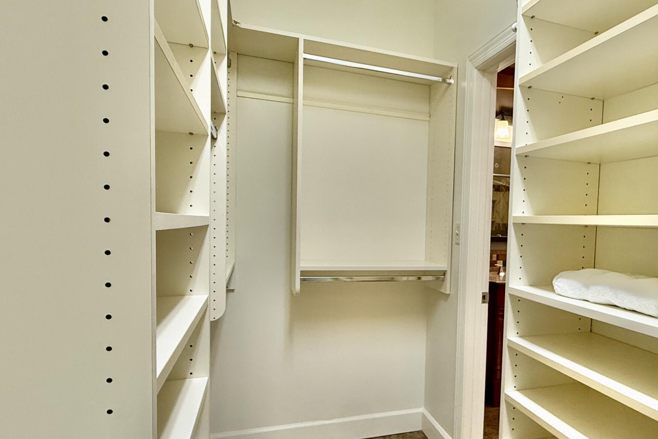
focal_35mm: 25
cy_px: 253
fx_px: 457
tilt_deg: -2.0
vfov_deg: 51.1
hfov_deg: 69.2
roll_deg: -2.2
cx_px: 447
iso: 250
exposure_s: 1/120
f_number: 2.2
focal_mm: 2.22
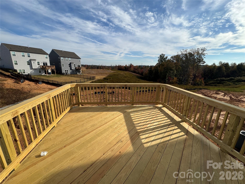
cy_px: 92
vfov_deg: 85.7
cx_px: 122
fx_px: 99
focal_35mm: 14
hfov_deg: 102.1
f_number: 2.2
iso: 40
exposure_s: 1/1536
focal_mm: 2.22
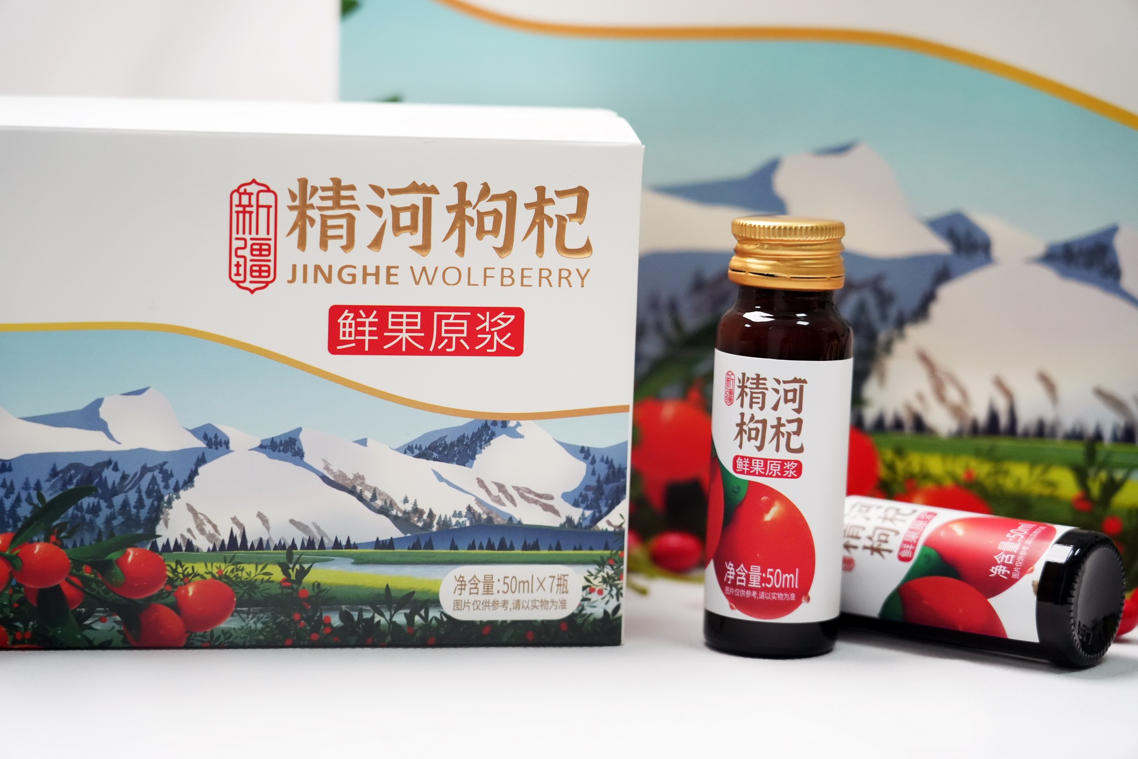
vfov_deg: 14.9
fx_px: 2908
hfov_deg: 22.1
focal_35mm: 92
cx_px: 569
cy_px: 380
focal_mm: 92
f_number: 4
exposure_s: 1/500
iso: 3200
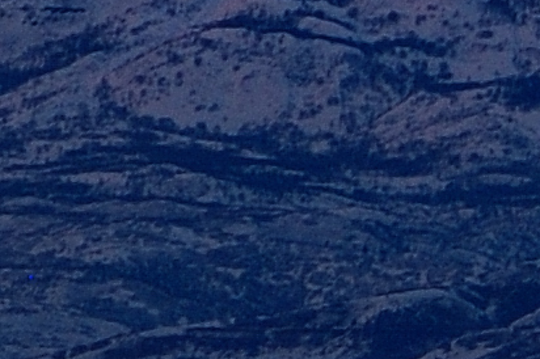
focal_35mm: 767
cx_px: -419
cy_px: -875
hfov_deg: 2.7
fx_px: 11496
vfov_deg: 1.8
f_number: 3.5
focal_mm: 70
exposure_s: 1/125
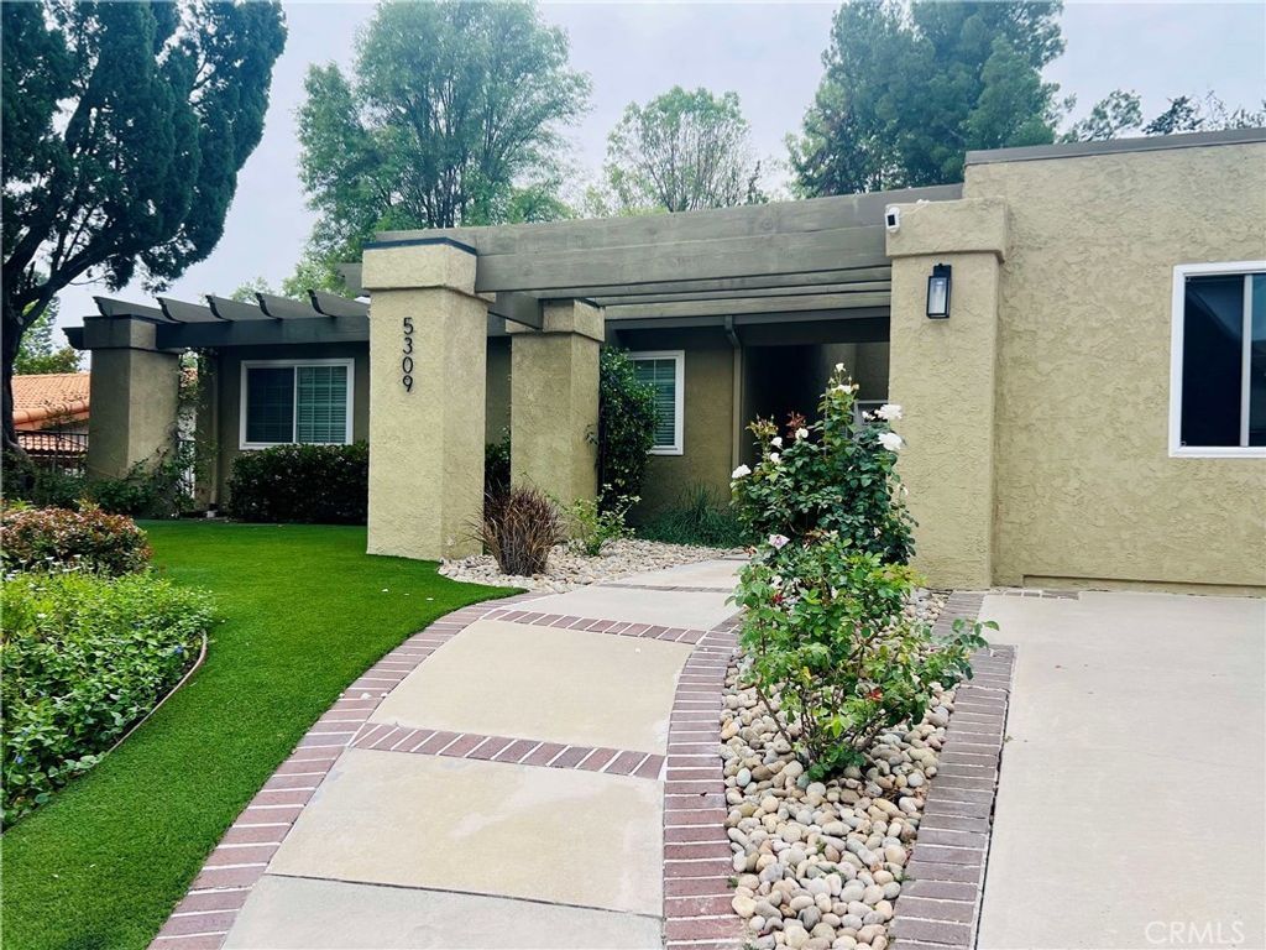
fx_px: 951
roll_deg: -0.9
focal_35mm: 26
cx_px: 633
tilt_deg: -0.8
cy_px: 475
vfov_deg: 53.1
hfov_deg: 67.3
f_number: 1.5
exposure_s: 1/1934
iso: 50
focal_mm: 5.7
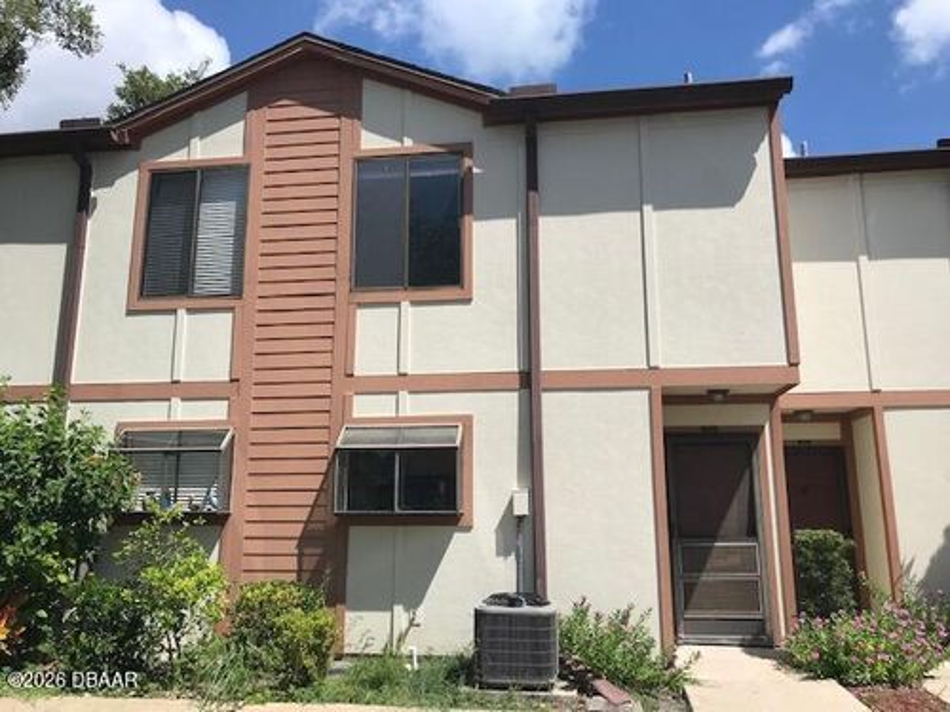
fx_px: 768
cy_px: 356
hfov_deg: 63.4
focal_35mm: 28
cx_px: 475
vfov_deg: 49.7
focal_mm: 3.99
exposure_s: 1/3546
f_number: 1.8
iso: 20
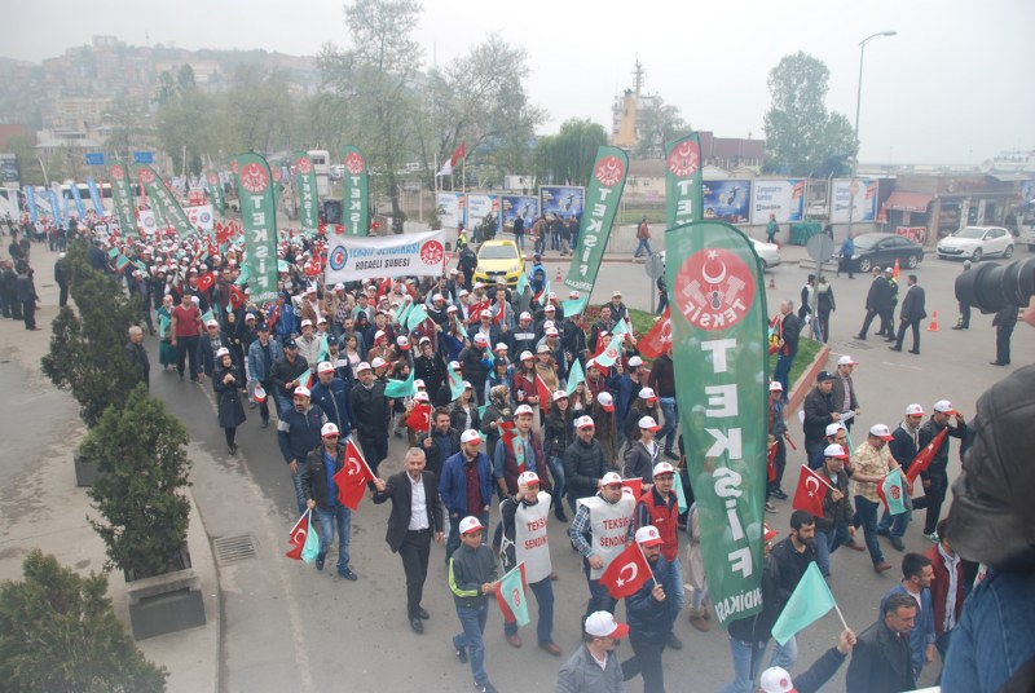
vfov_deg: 48.1
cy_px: 346
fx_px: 777
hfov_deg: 67.3
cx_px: 518
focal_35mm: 27
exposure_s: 1/125
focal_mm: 18
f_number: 5.6
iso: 100
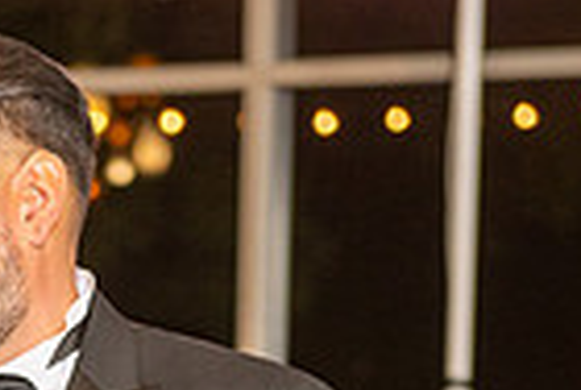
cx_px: -58
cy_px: 682
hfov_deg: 7.1
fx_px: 4674
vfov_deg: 4.7
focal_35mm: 289
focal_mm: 70
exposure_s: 1/160
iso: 800
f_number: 3.5
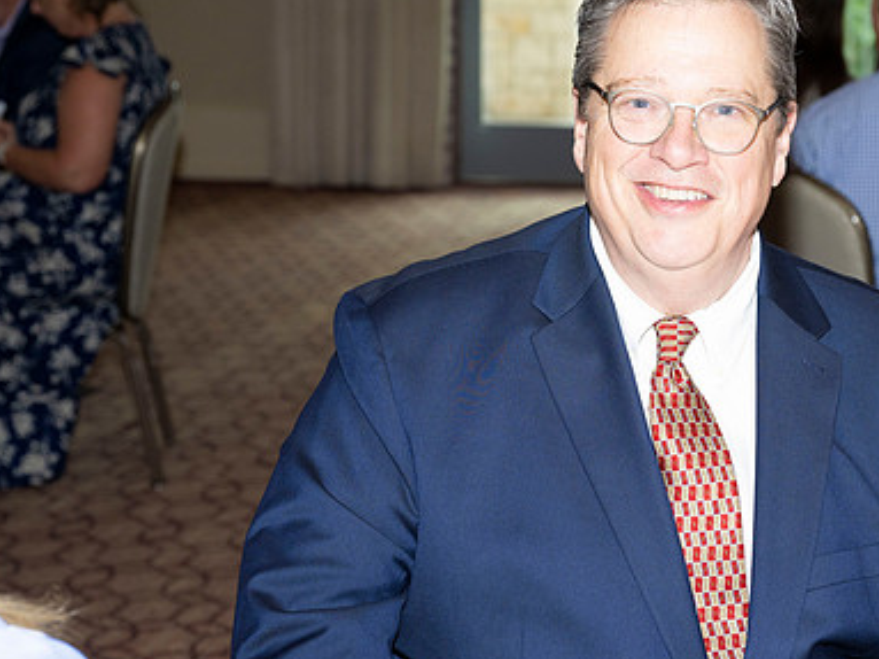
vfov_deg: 14.9
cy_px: 293
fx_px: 2513
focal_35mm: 99
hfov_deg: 19.7
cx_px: 636
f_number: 5.6
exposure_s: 1/160
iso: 800
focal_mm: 68
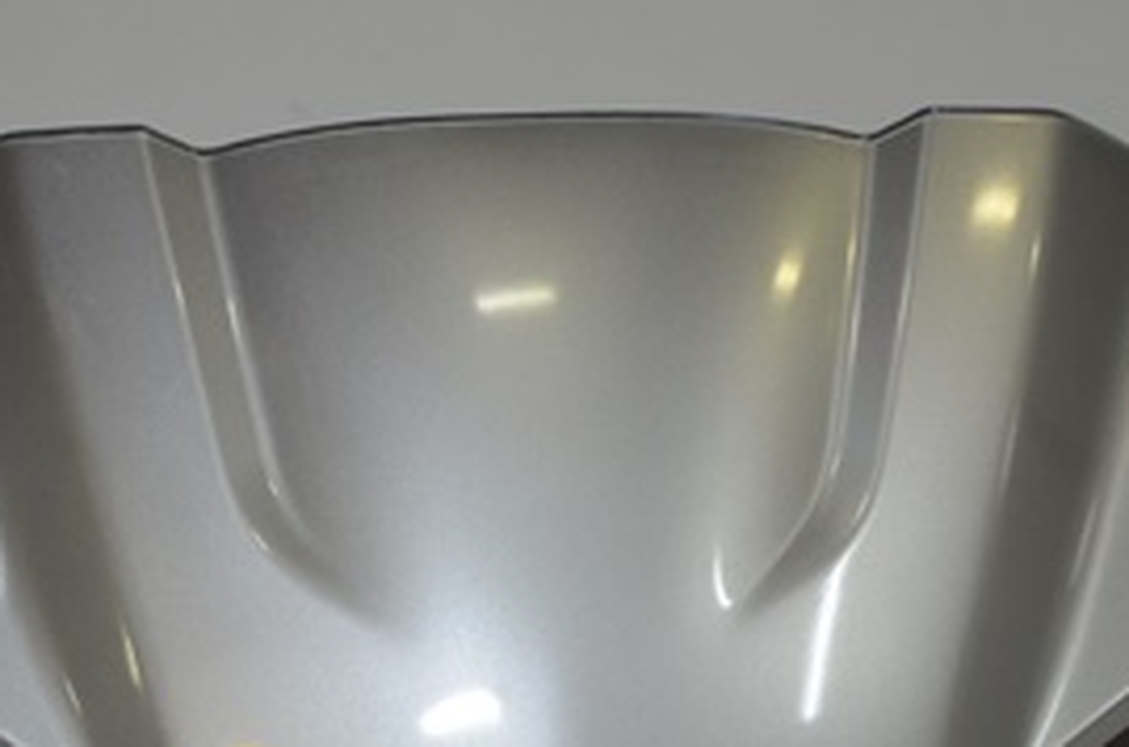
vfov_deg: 7.0
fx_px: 6101
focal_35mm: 195
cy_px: 600
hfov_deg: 10.6
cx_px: 504
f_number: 5
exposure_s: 1/30
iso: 640
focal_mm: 58
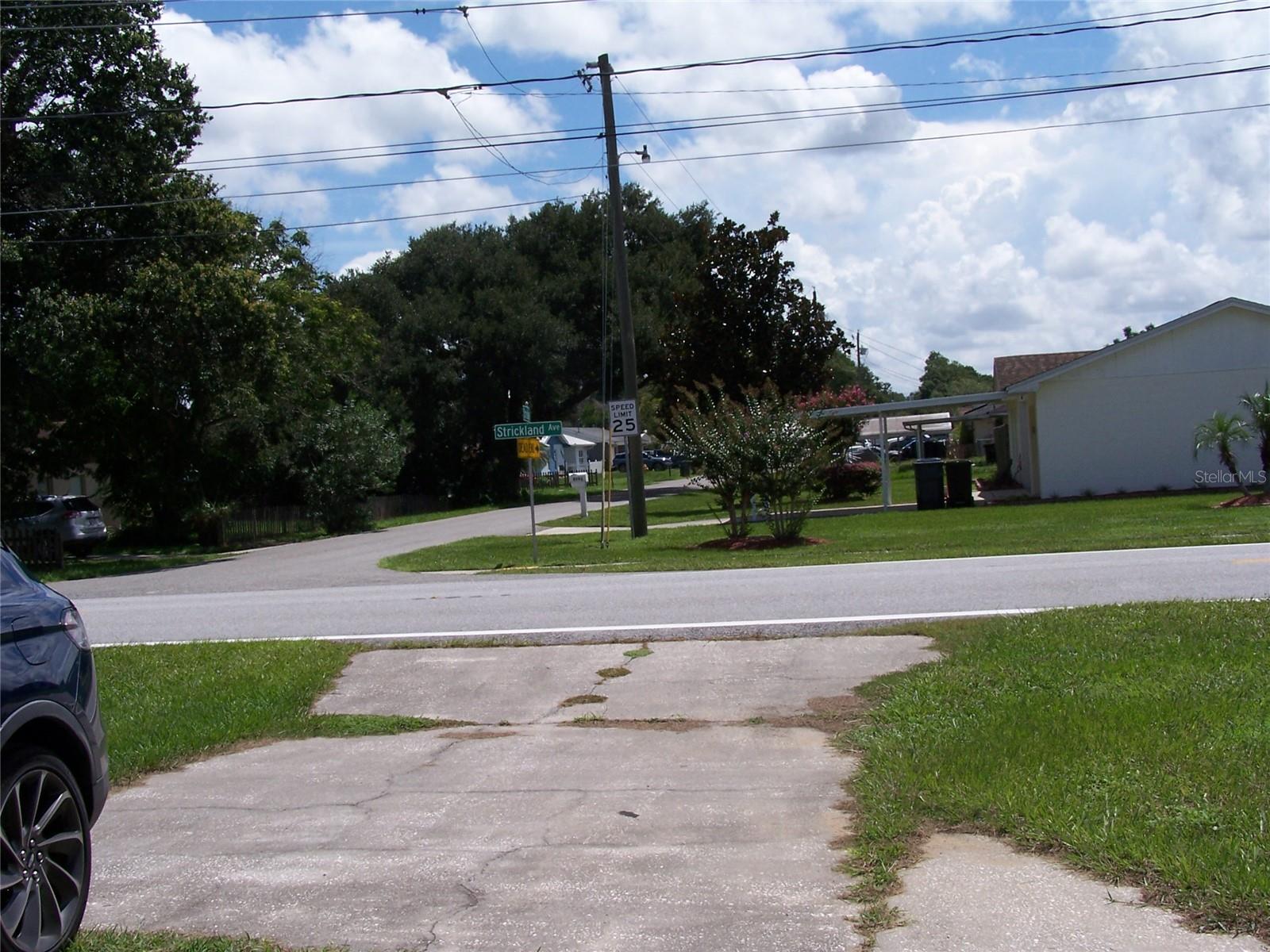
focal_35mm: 43
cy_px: 476
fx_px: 1578
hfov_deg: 43.9
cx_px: 635
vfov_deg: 33.6
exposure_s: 1/500
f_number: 5.6
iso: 80
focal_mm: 7.1
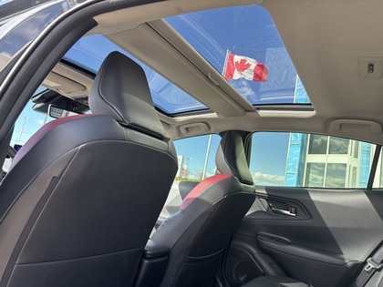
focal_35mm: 26
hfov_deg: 67.3
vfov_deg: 53.1
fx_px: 288
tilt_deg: +8.2
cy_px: 144
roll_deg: -9.7
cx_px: 192
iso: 40
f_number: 1.6
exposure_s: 1/213
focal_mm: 5.96
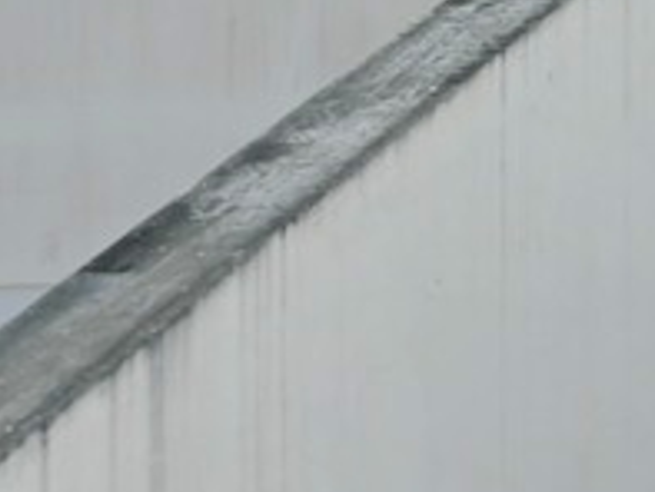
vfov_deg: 7.8
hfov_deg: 8.9
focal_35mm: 192
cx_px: 1802
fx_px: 3629
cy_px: 316
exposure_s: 1/400
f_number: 7.1
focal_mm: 20.5
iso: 100
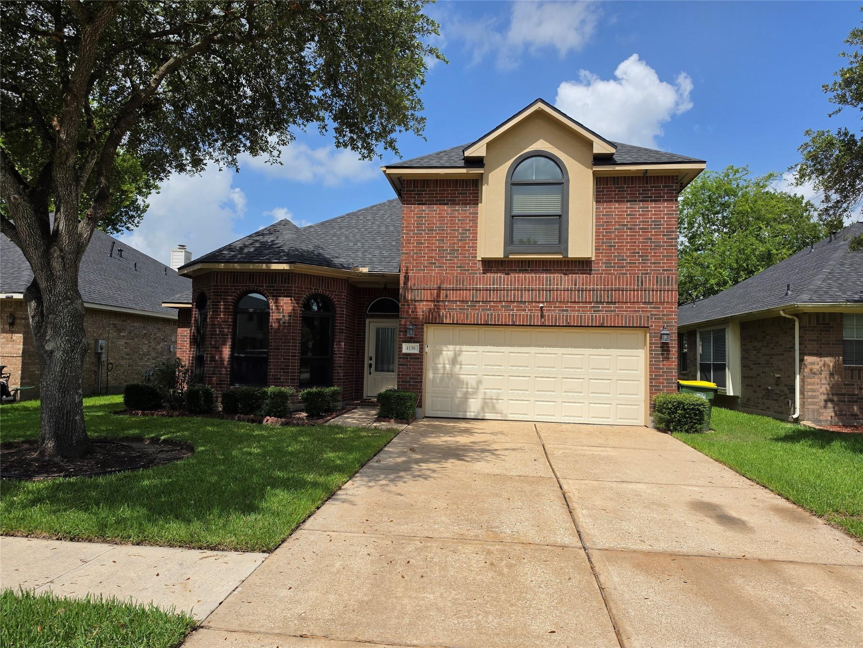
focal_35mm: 23
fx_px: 573
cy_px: 324
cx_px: 432
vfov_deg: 58.9
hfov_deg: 73.9
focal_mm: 6.5
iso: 64
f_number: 1.4
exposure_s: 1/7939
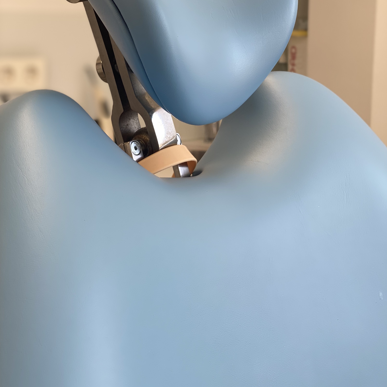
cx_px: 194
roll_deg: -1.2
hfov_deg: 27.7
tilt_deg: -6.7
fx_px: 784
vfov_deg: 27.5
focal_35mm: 62
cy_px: 127
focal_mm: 6
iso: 25
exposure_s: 1/100
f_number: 2
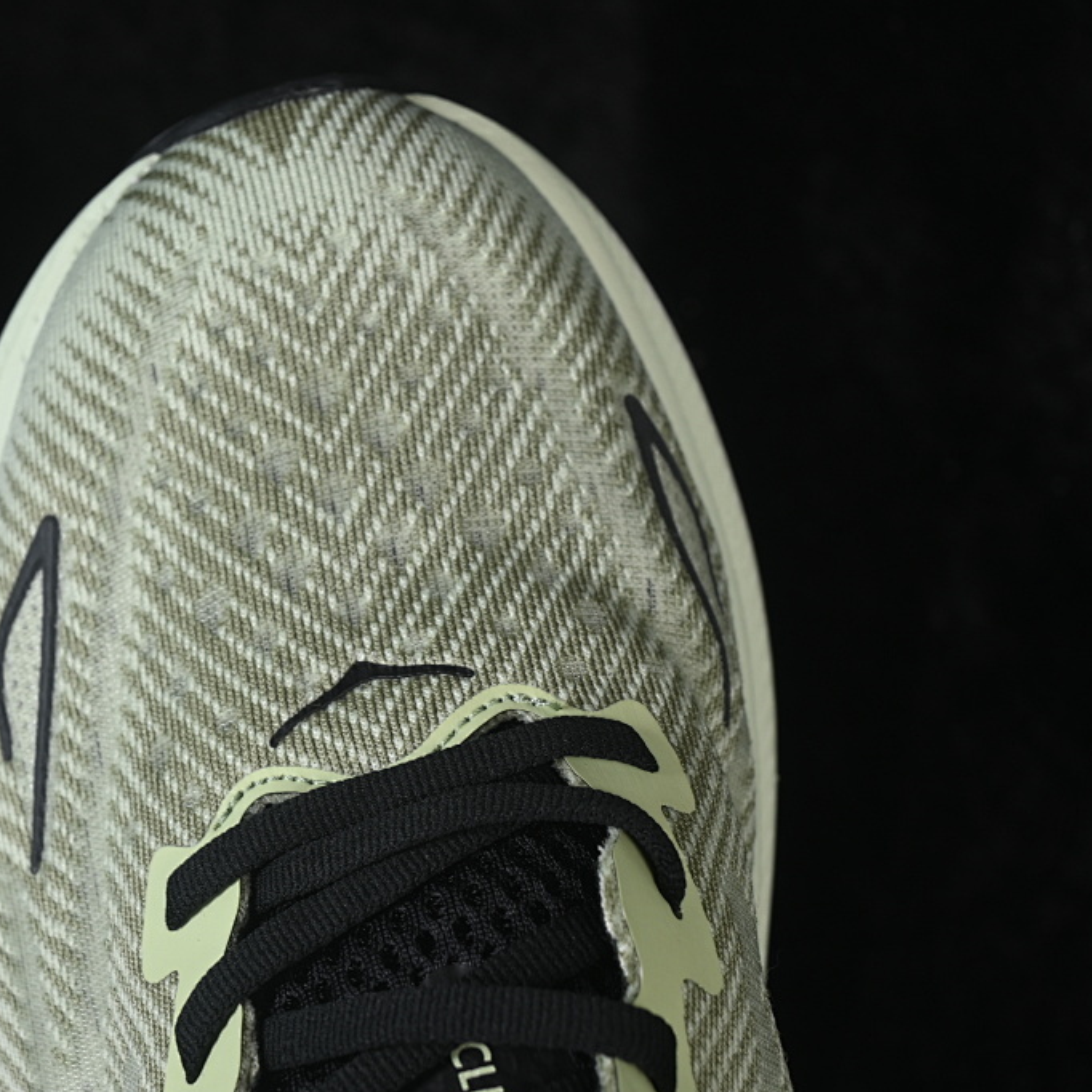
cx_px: 365
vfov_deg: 17.2
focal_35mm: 101
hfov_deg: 17.2
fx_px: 3605
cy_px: 570
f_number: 7.1
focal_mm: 50
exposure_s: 1/80
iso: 160
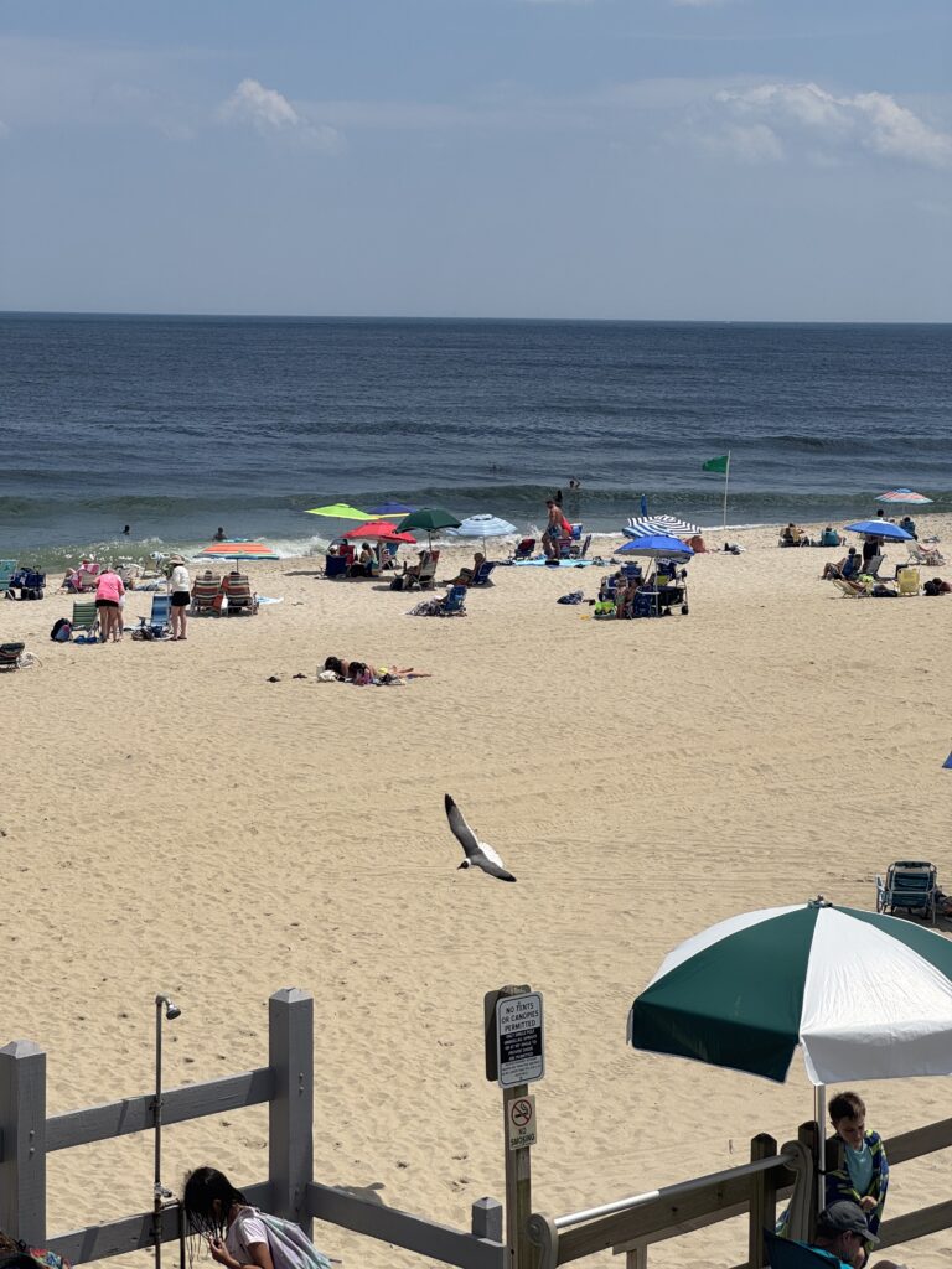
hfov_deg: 19.1
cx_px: 476
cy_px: 634
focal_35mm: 77
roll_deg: -0.4
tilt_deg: -6.5
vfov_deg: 25.3
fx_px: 2824
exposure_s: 1/1815
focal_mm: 9
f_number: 2.8
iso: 25
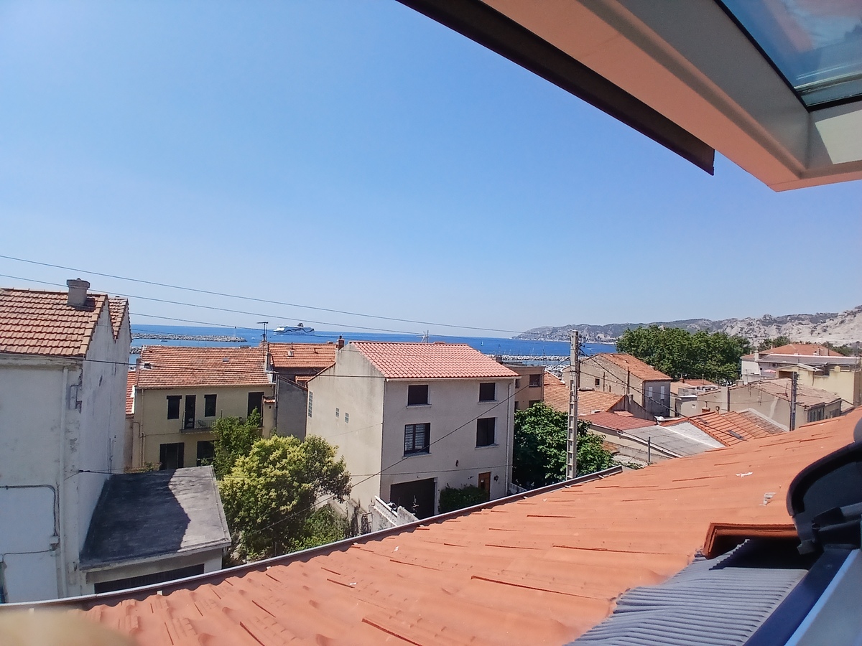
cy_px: 323
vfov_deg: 74.7
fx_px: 423
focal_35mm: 17
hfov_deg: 91.0
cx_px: 431
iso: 50
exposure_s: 1/1577
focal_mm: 1.4
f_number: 2.2
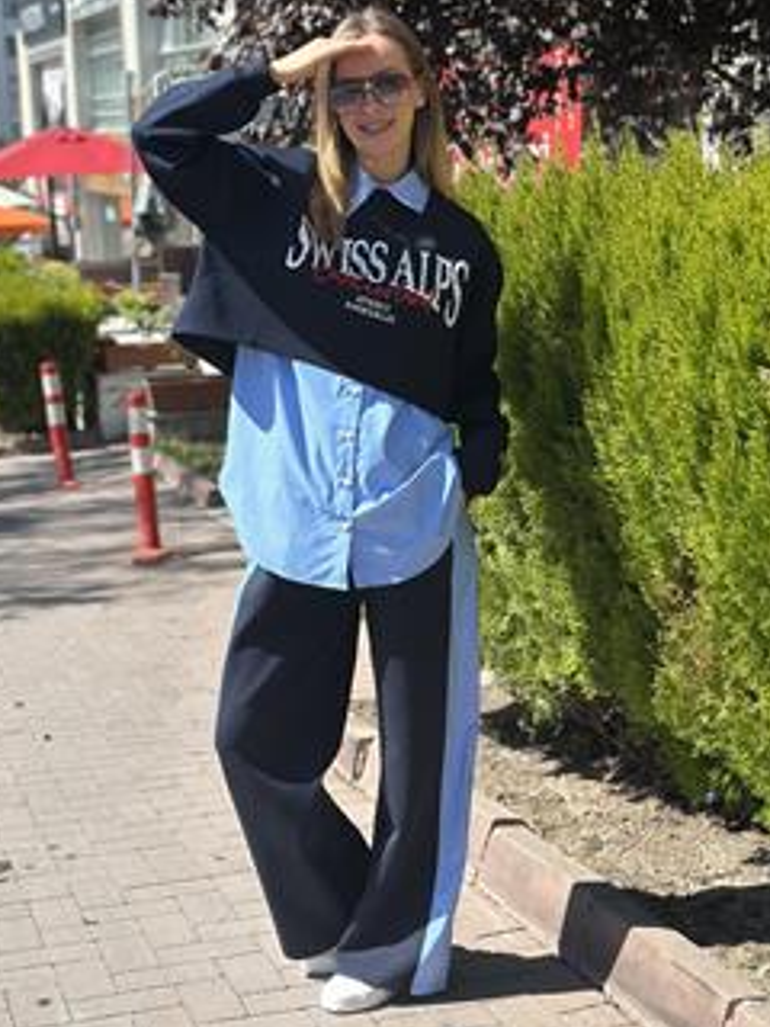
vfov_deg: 31.2
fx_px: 1839
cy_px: 477
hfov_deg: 23.6
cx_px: 321
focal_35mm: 62
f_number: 1.78
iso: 100
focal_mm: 6.86
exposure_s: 1/4184
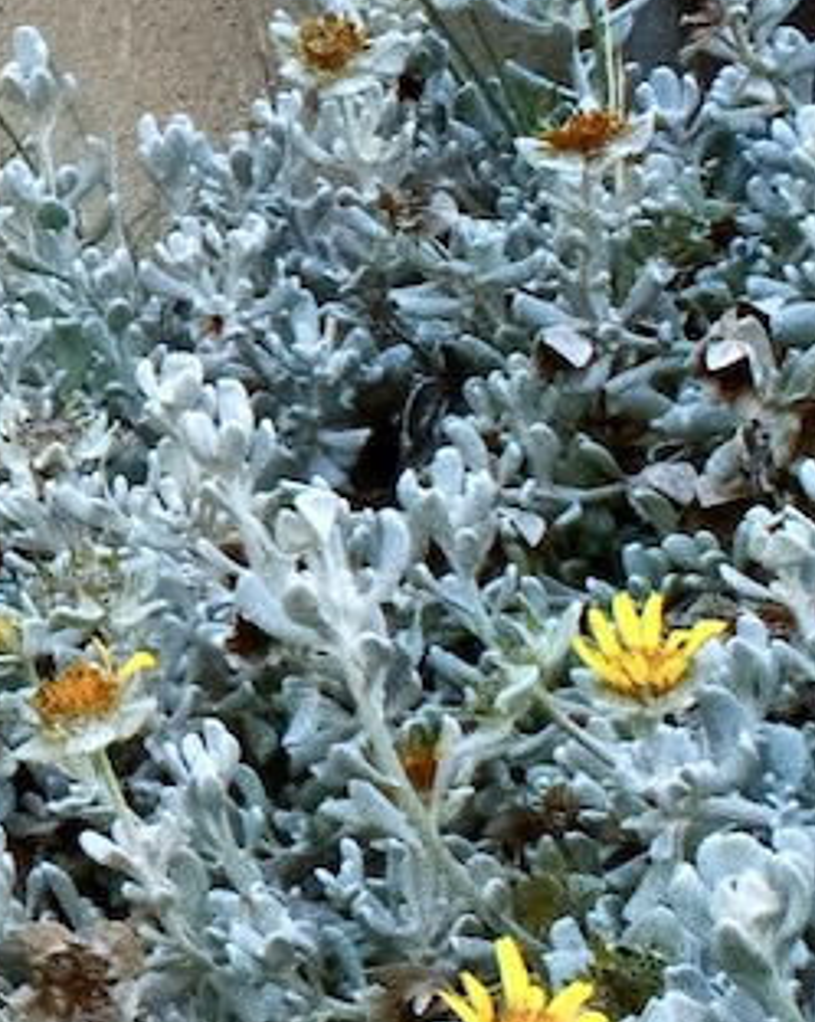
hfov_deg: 5.6
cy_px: 681
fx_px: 7851
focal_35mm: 260
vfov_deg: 7.4
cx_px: -1515
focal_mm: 24
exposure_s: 1/250
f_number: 10
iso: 2500
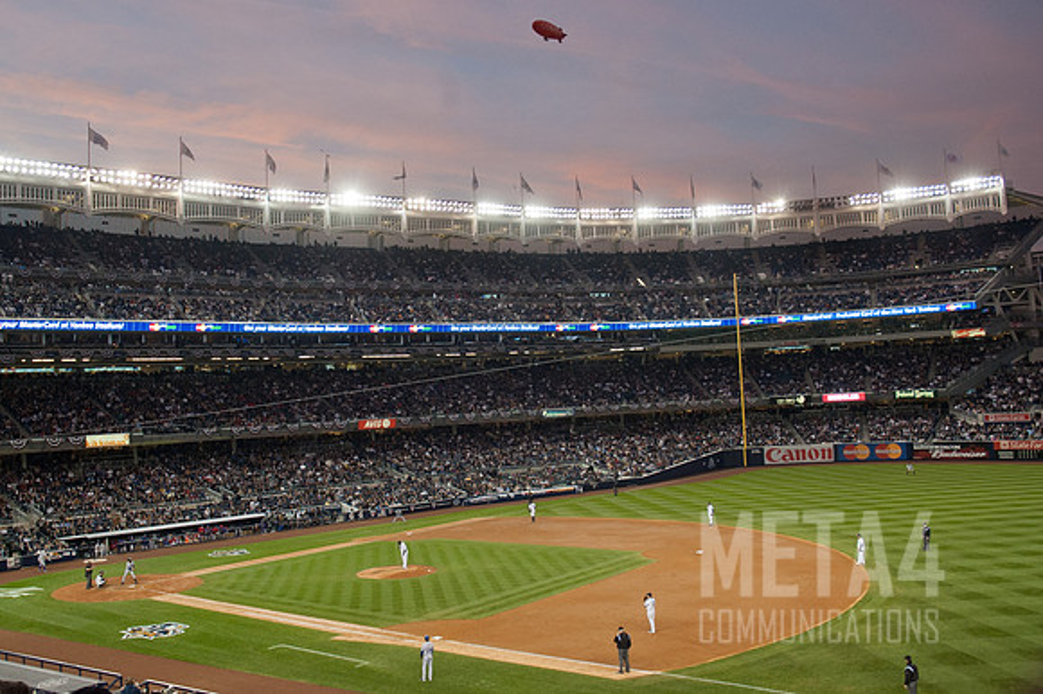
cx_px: 473
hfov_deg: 61.1
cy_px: 348
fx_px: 882
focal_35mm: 30
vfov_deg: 43.0
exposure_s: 1/125
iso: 320
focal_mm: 18
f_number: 5.6
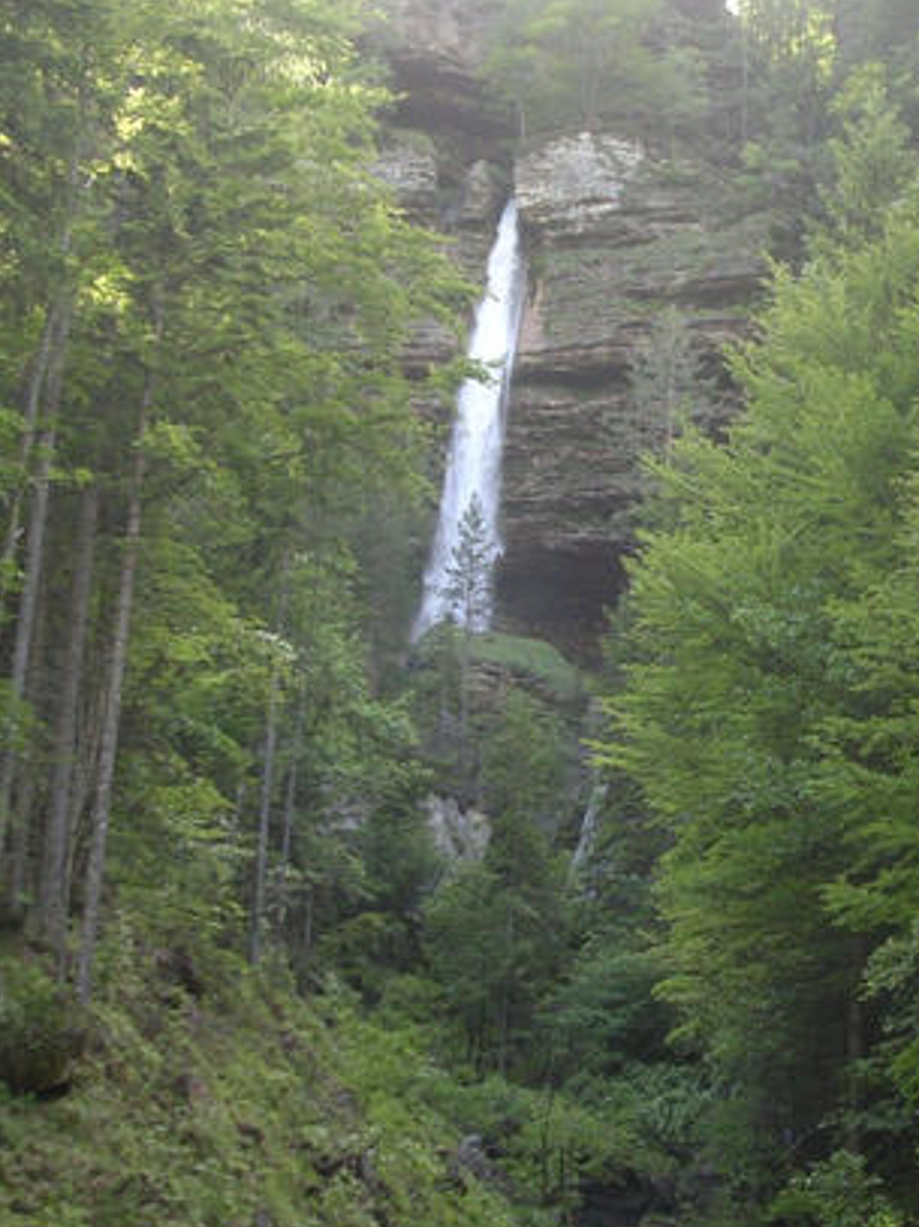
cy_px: 666
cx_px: 627
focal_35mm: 77
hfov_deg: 19.1
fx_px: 2727
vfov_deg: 25.3
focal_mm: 7.5
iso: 100
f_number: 3.1
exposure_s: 1/33.2
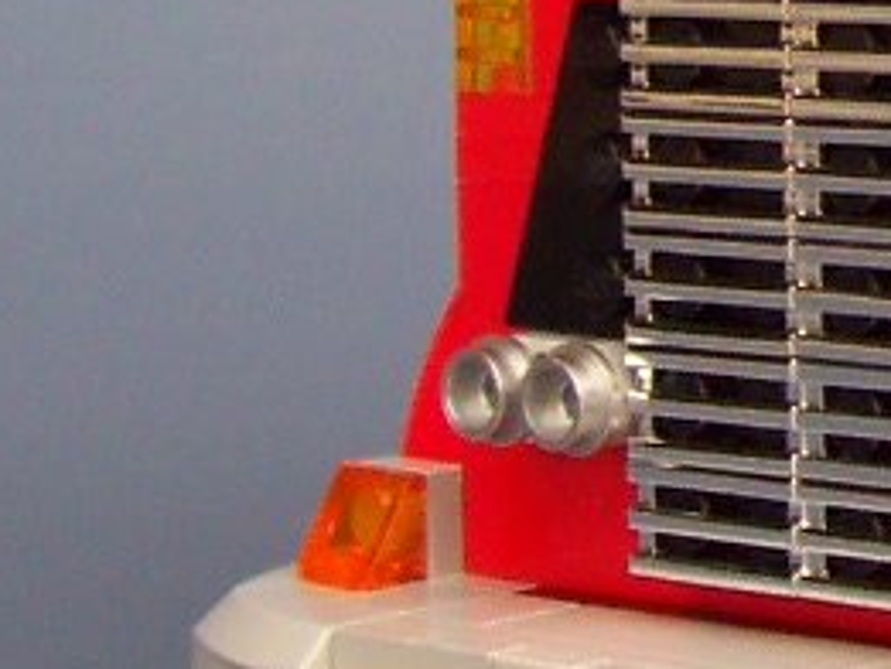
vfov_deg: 8.6
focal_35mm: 170
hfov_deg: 10.9
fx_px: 4378
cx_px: 1546
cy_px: -297
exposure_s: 1/180
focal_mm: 5.6
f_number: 2.8
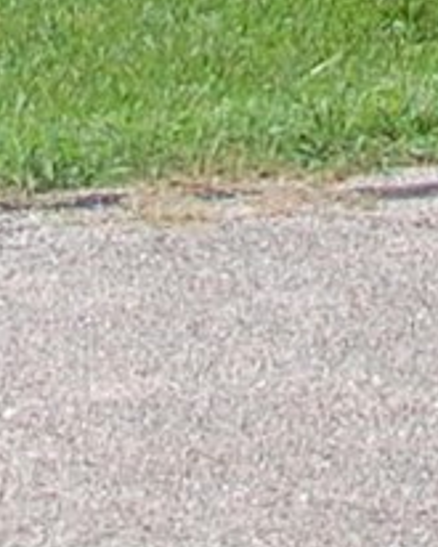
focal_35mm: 267
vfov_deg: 6.3
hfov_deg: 5.7
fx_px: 4323
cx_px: 864
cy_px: -1362
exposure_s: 1/500
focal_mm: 18
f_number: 6.3
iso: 200
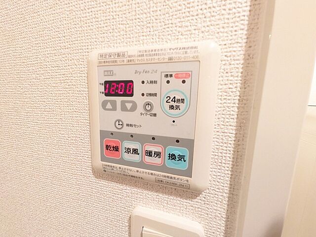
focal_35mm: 14
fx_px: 128
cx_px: 158
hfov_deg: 102.1
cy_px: 118
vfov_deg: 85.7
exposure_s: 1/60
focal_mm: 1.85
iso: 957
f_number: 2.2
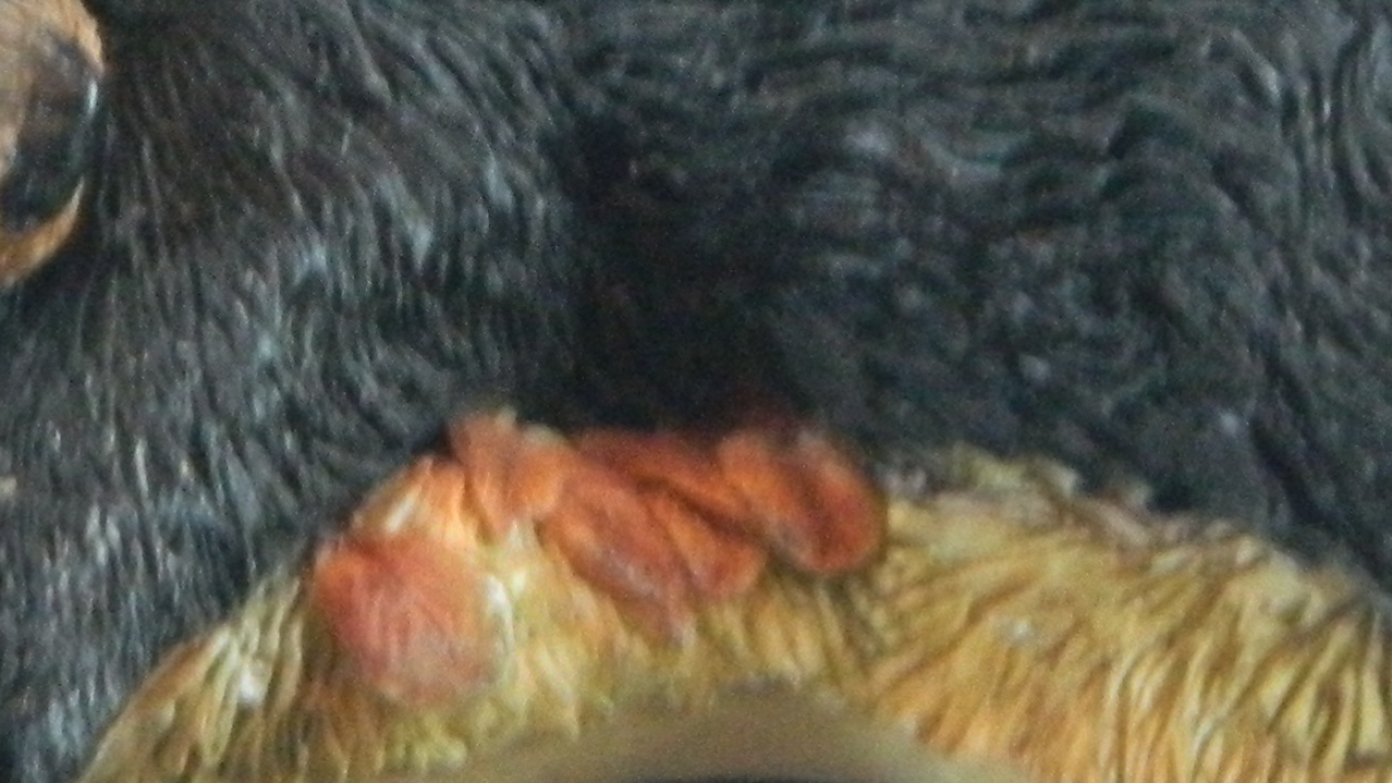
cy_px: 47
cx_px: 501
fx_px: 17533
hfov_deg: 4.5
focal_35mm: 475
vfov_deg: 2.6
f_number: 4.7
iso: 450
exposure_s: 1/10
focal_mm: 23.2
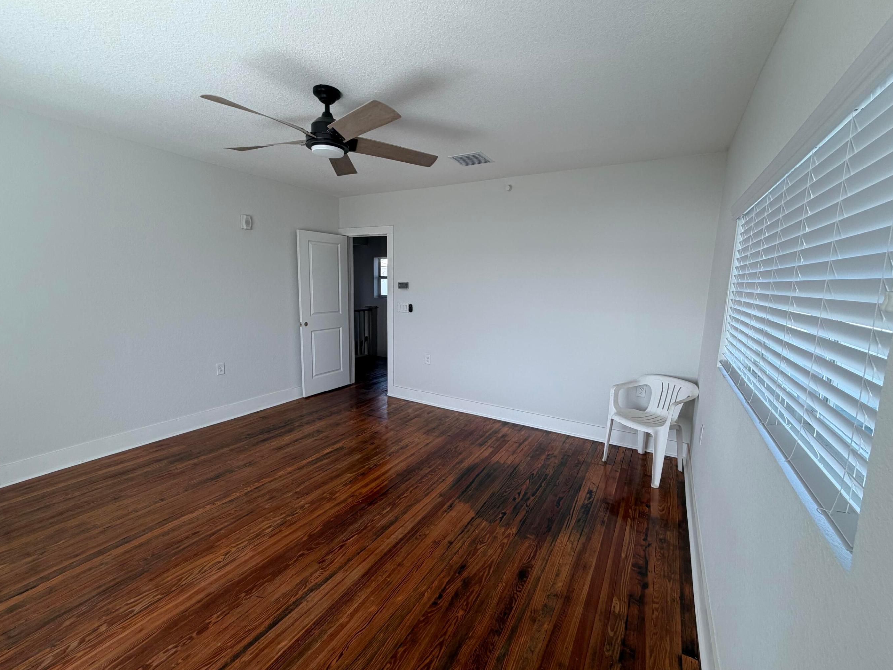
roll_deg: -1.5
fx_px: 387
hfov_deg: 98.2
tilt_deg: -8.1
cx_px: 455
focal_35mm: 15
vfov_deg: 81.7
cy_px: 331
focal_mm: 2.22
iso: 50
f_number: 2.2
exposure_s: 1/121
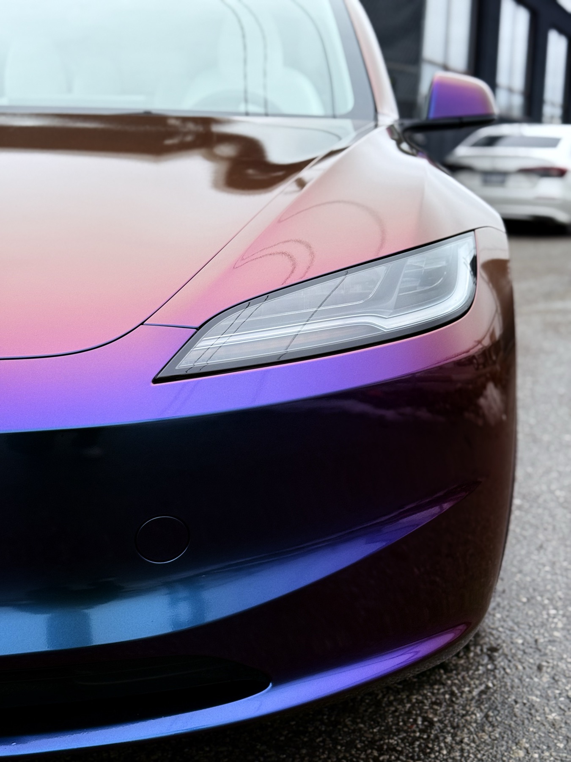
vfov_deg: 39.7
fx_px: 1056
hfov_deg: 30.3
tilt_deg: -11.0
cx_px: 286
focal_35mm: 48
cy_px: 381
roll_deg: -0.8
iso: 64
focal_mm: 6.76
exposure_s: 1/48
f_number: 1.78
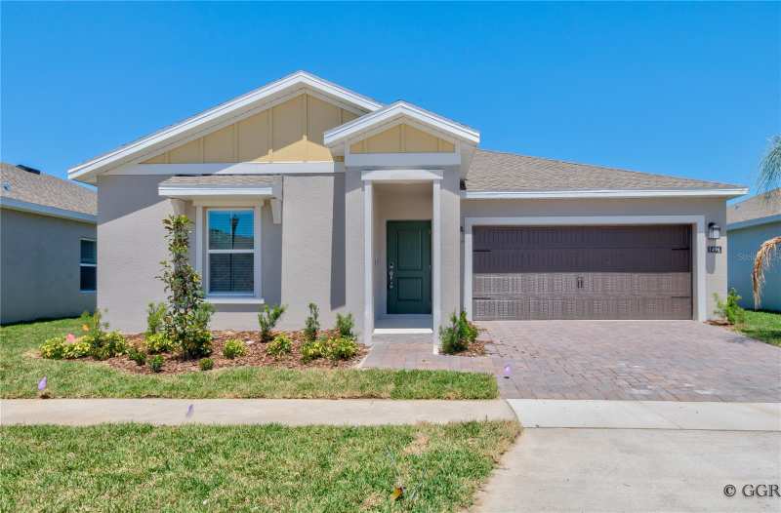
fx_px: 518
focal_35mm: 24
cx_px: 390
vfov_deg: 52.7
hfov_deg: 74.0
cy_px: 256
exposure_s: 1/200
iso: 250
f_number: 16
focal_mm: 16
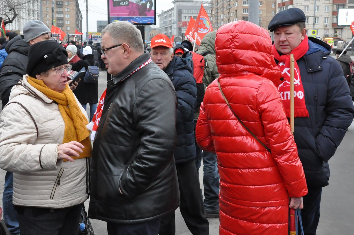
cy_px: 118
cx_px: 177
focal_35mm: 39
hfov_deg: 49.6
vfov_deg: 34.1
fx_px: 383
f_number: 8
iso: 3200
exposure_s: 1/250
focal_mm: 26
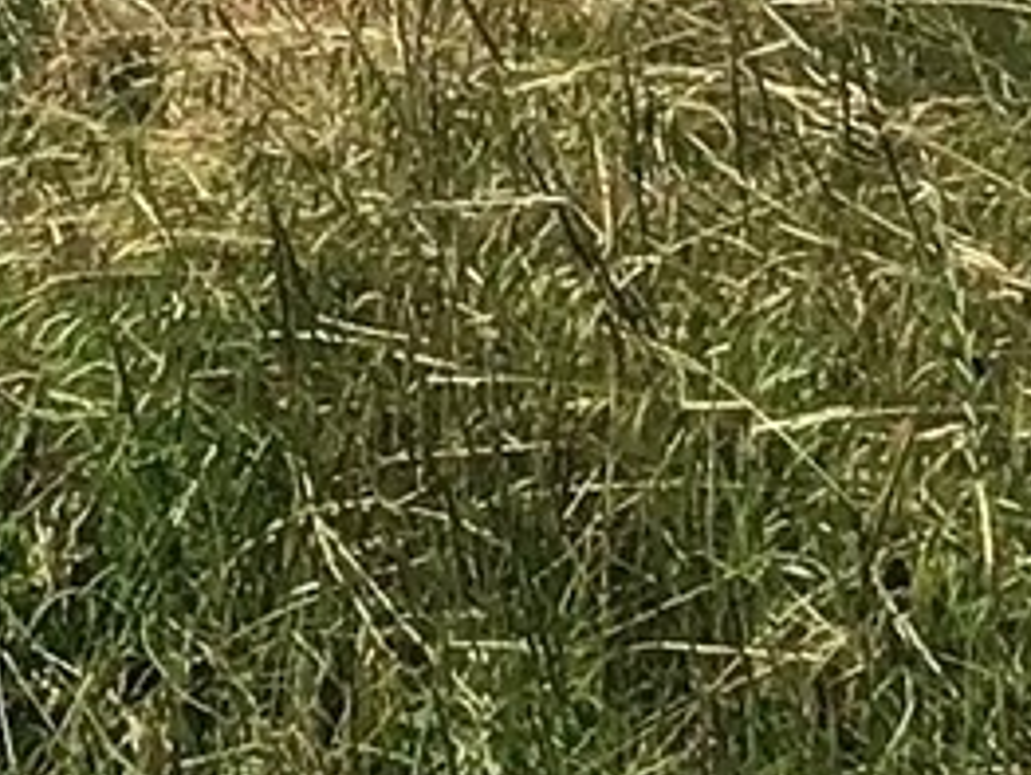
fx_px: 7214
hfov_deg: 7.9
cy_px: -1436
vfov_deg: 5.8
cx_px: -819
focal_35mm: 242
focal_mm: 3.3
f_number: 2.4
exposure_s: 1/1631
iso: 25
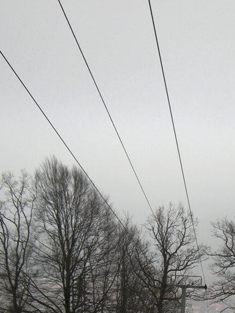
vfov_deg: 19.7
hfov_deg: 15.3
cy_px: 329
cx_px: 191
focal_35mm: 96
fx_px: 869
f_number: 3.5
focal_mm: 7.5
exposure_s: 1/290
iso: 64
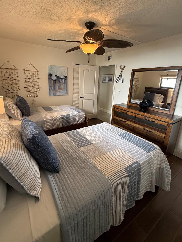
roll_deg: -1.8
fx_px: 112
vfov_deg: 94.0
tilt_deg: -12.9
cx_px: 79
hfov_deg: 77.8
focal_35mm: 16
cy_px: 106
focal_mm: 2.22
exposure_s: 1/60
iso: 250
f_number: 2.2
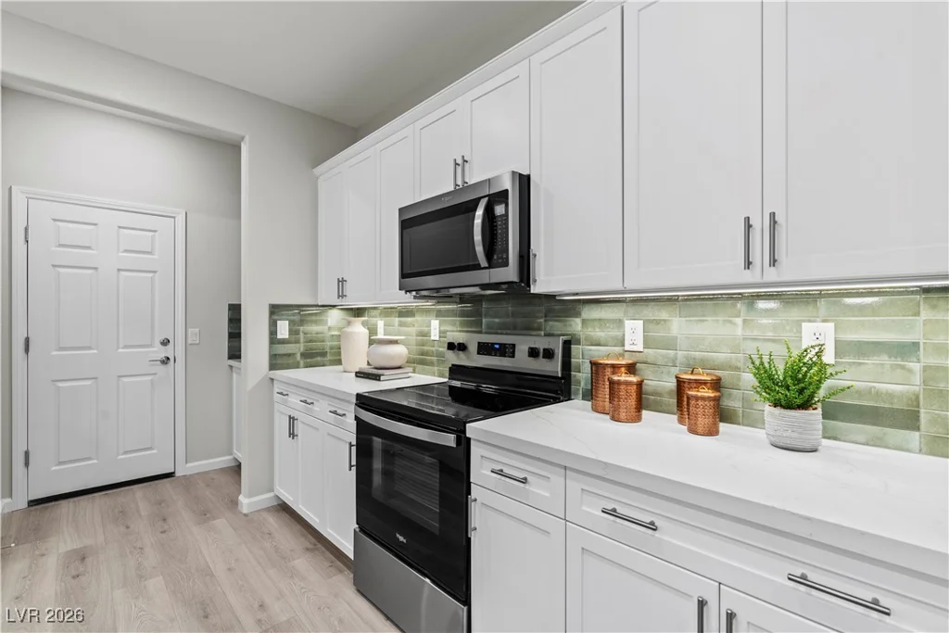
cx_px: 474
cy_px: 316
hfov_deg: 96.7
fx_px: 422
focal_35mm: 16
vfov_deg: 73.8
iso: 200
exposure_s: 1/2.5
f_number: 8
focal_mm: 16
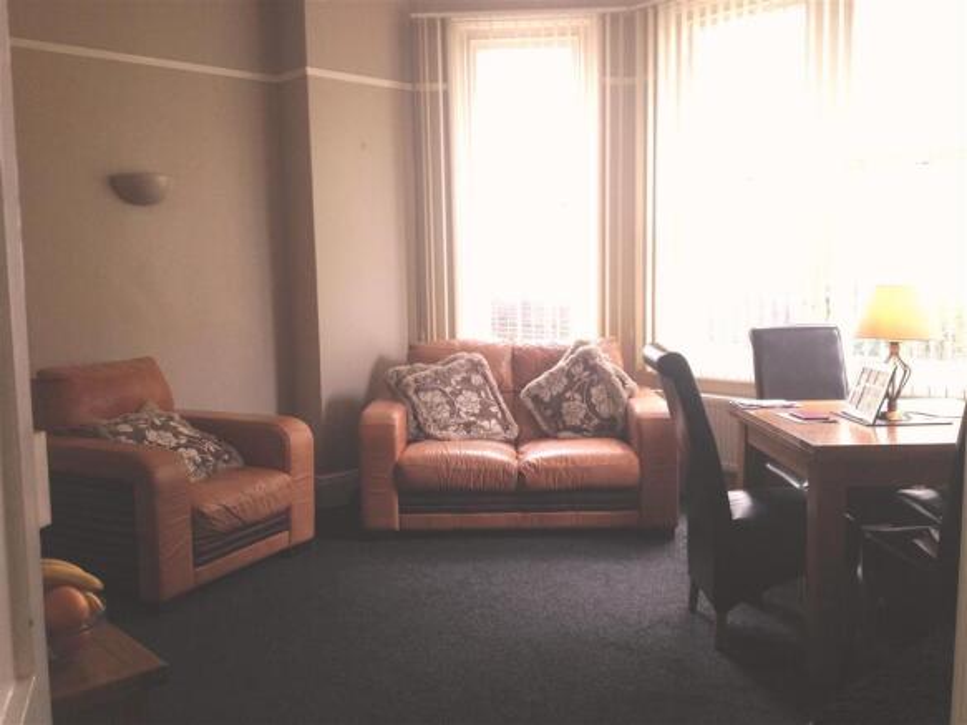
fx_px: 978
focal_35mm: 35
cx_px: 484
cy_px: 362
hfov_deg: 52.6
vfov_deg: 40.7
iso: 64
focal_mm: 4.28
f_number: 2.4
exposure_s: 1/40
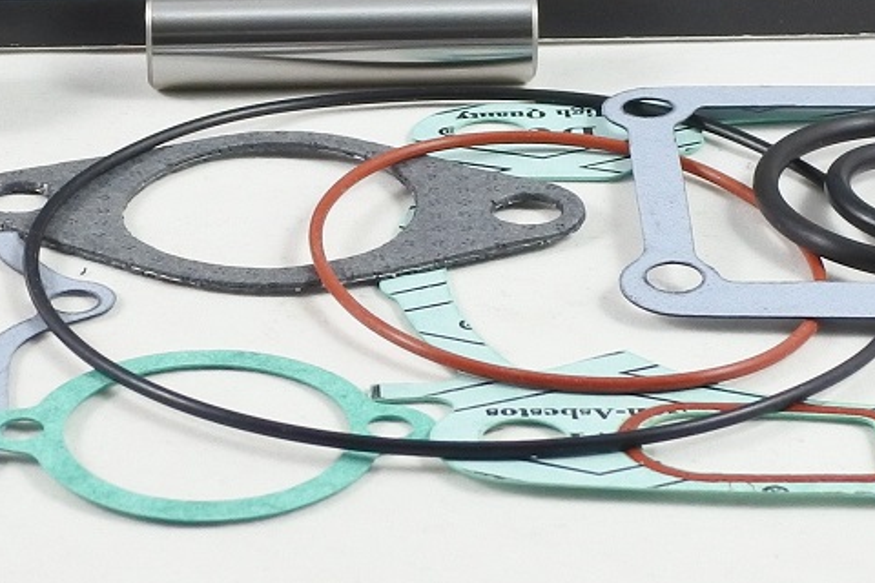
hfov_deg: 21.1
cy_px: -227
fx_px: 2309
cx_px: 112
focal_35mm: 95
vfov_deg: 13.7
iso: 500
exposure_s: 1/125
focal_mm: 10.9
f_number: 3.5
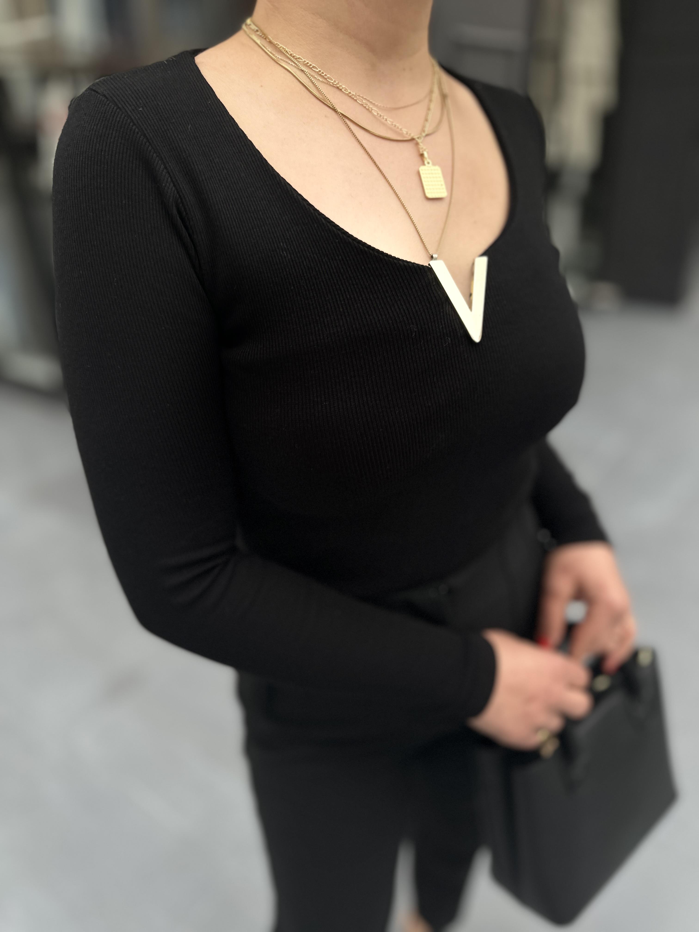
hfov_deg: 56.8
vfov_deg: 71.6
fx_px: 646
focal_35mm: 24
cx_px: 350
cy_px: 466
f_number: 1.78
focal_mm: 6.86
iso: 80
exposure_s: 1/454
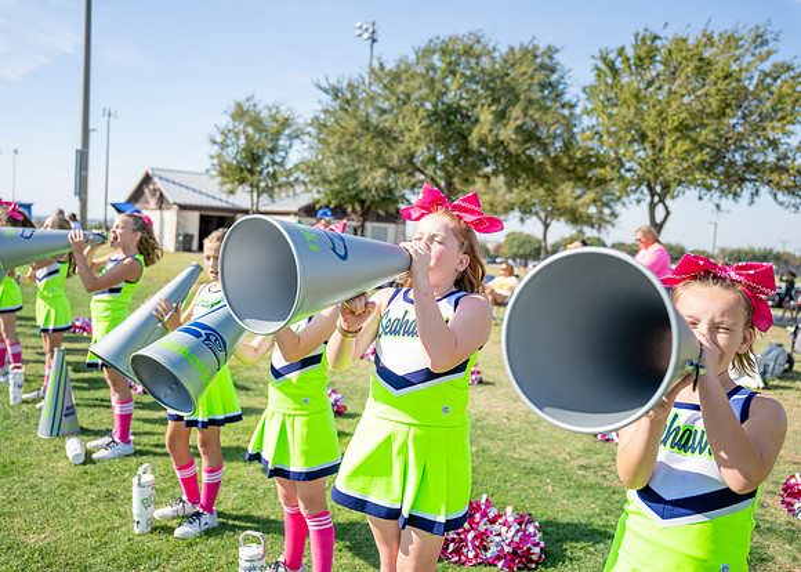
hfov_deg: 59.0
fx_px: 708
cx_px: 400
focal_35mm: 31
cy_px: 286
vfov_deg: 44.0
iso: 100
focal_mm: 29.7
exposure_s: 1/1250
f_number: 2.8
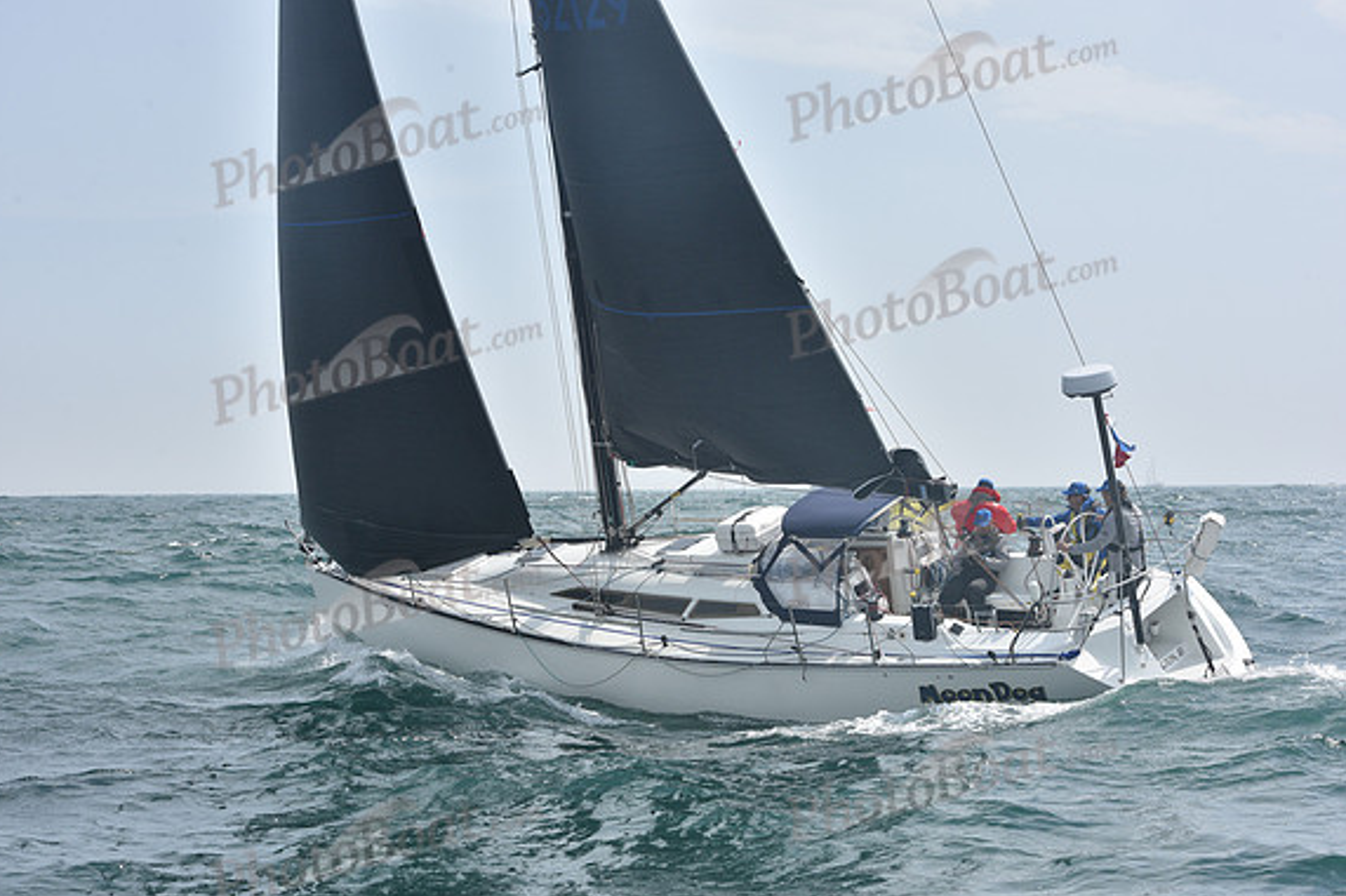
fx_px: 2654
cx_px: 666
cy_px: 453
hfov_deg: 28.5
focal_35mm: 71
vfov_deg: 19.2
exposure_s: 1/800
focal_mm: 70
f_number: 11
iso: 320
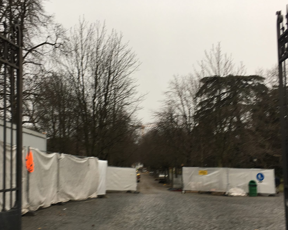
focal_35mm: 44
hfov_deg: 41.9
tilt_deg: +5.3
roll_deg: +1.1
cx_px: 127
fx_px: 375
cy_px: 132
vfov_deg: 34.1
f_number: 2.2
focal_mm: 4.15
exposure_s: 1/100
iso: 25
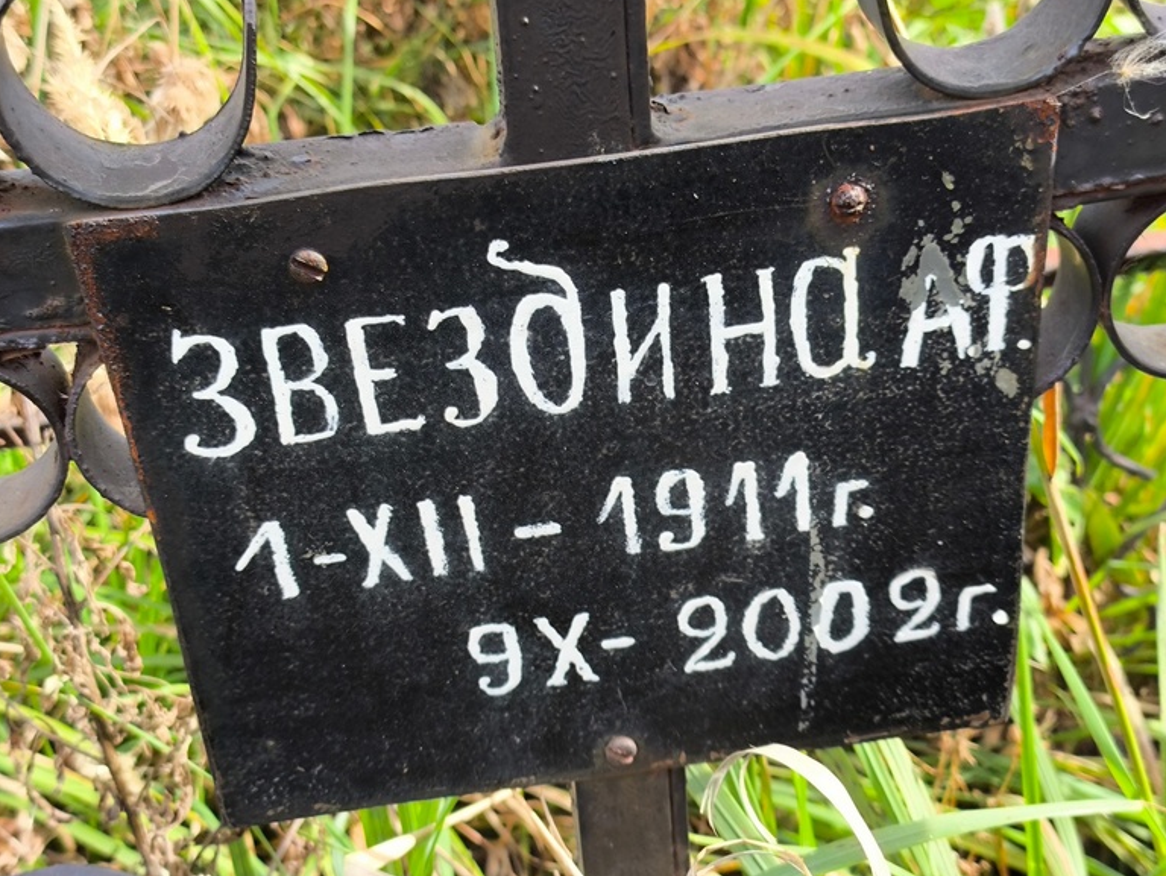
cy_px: 439
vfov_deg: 28.1
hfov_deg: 36.8
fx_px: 1753
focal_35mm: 52
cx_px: 596
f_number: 1.7
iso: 50
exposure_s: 1/225
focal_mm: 4.71
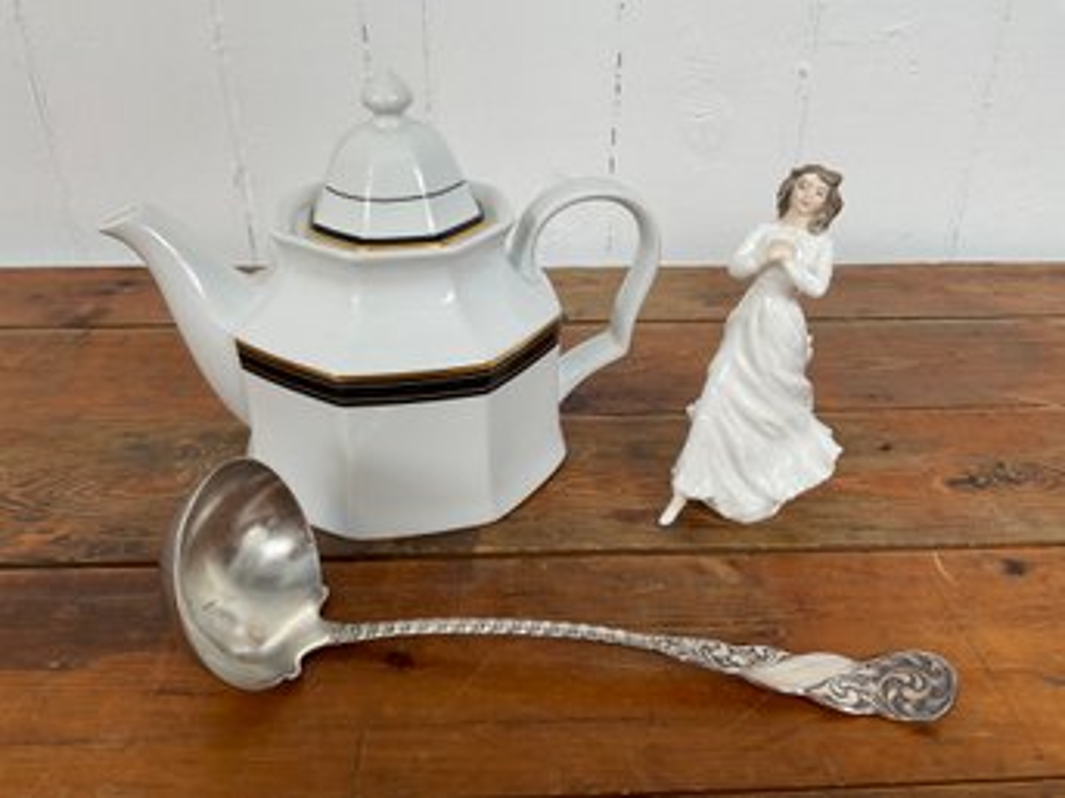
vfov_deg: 48.2
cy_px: 399
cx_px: 532
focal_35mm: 29
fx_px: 892
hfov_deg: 61.7
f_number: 1.8
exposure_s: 1/122
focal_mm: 3
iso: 25
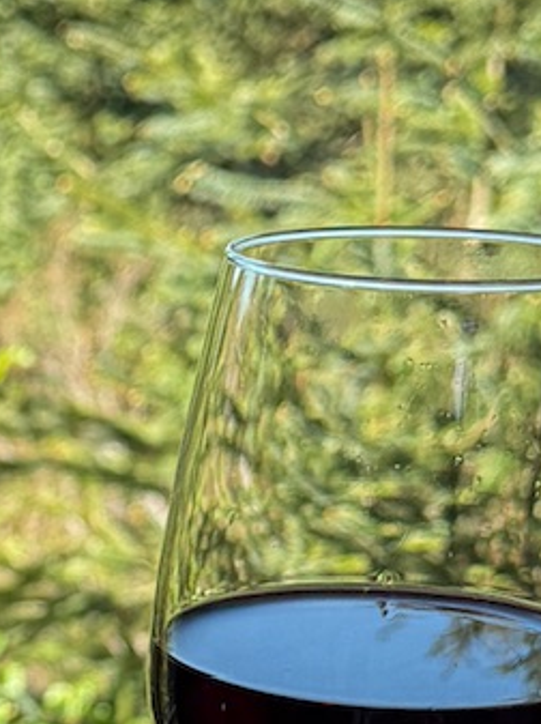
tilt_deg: -17.7
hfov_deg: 9.9
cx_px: -193
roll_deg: -0.4
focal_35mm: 146
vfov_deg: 13.3
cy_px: 814
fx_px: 3048
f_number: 1.78
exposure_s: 1/840
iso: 100
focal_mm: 6.76
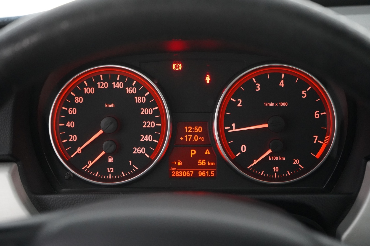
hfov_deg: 28.8
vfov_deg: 19.5
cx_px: 185
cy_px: 123
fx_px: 719
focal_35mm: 70
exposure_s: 1/40
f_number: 5.6
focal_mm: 70
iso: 8000
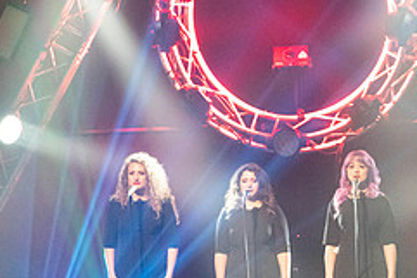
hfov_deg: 4.2
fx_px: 5702
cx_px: 228
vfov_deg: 2.8
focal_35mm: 492
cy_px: 236
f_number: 5.6
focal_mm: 200
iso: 8000
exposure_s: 1/250
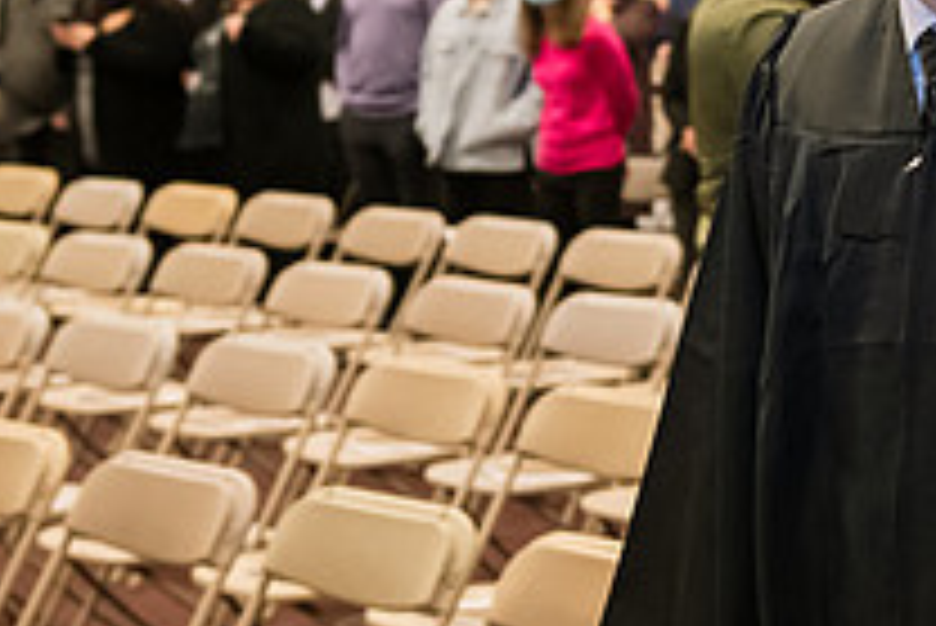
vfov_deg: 11.7
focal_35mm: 117
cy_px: 205
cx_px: 909
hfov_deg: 17.1
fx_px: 3044
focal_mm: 42
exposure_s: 1/200
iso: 1600
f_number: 3.5
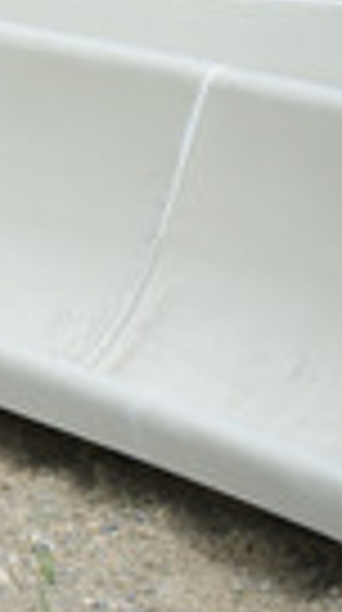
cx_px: -549
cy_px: 191
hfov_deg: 2.0
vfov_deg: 3.6
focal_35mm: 603
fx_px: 9770
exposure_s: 1/640
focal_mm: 195
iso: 360
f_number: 6.3
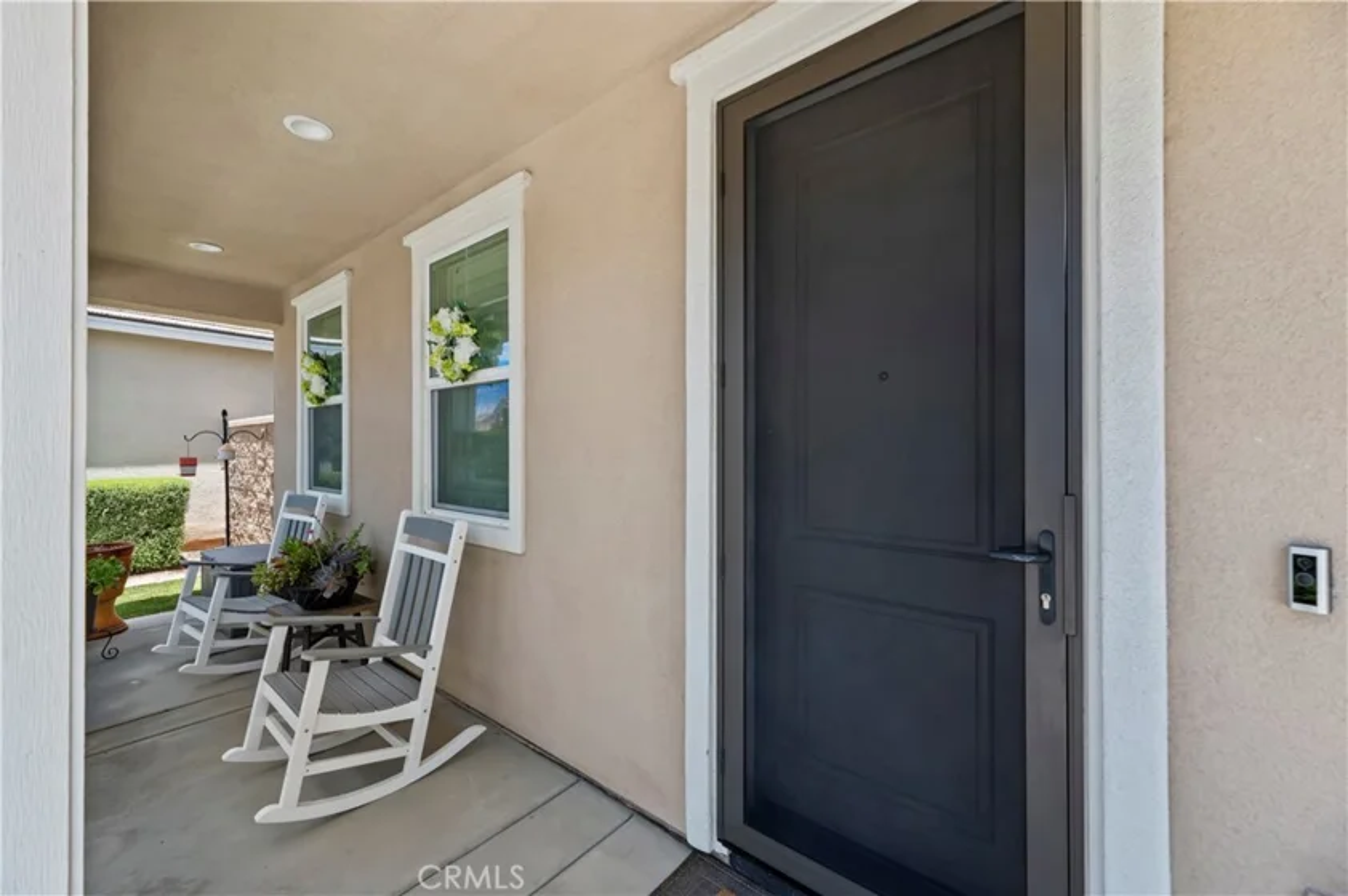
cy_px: 448
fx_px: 524
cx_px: 674
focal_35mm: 14
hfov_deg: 104.3
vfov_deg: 81.1
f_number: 9
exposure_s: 1/125
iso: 200
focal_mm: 14
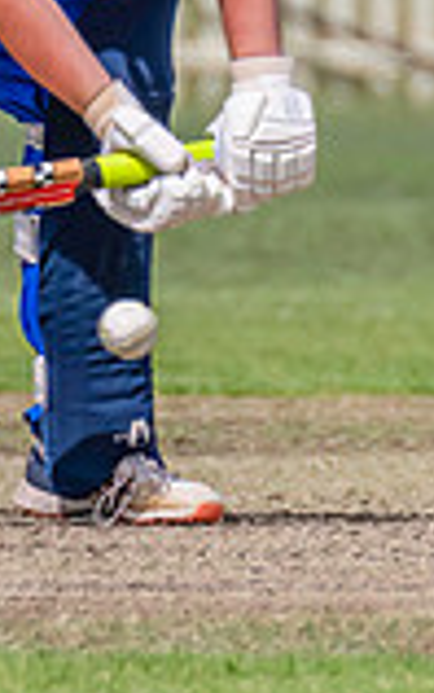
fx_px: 49568
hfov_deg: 0.5
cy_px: -123
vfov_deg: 0.8
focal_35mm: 2624
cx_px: -220
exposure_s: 1/2500
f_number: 7.1
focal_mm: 600
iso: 800
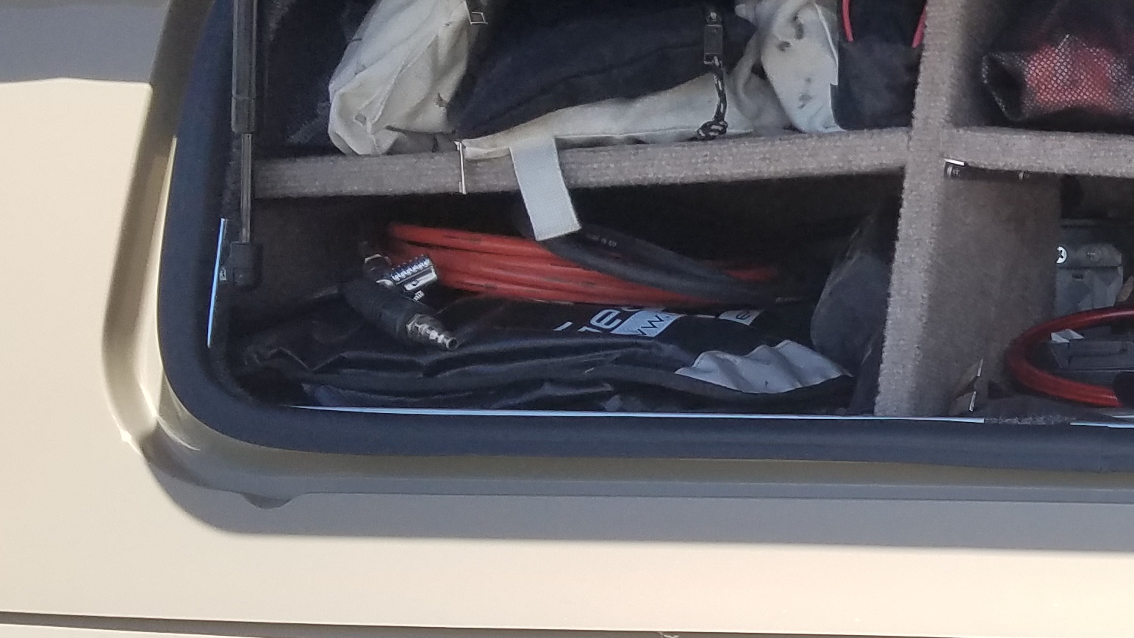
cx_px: 1308
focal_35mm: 74
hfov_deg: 26.0
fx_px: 2225
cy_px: 301
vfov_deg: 16.3
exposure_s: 1/1428
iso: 50
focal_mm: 4.2
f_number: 1.7
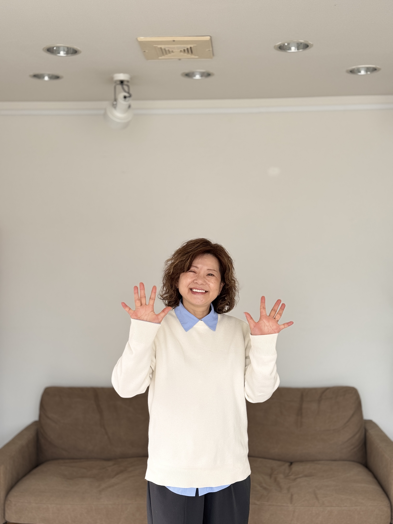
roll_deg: +0.4
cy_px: 262
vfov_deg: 39.7
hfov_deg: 30.3
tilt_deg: -0.6
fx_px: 727
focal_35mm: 48
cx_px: 196
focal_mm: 6.76
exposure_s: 1/139
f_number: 1.78
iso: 50
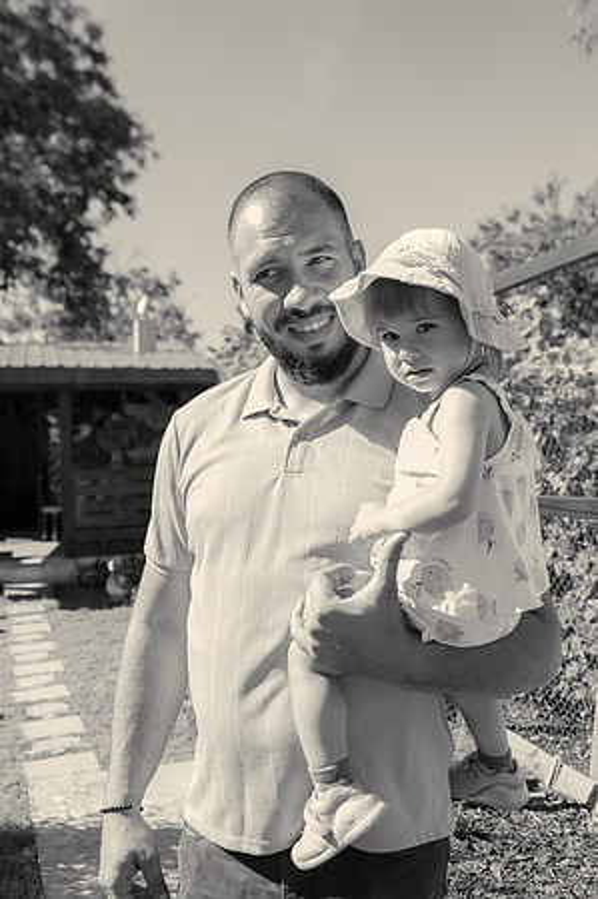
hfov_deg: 36.5
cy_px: 450
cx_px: 387
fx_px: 900
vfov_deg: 53.1
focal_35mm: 36
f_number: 3.5
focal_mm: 24
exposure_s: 1/250
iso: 100
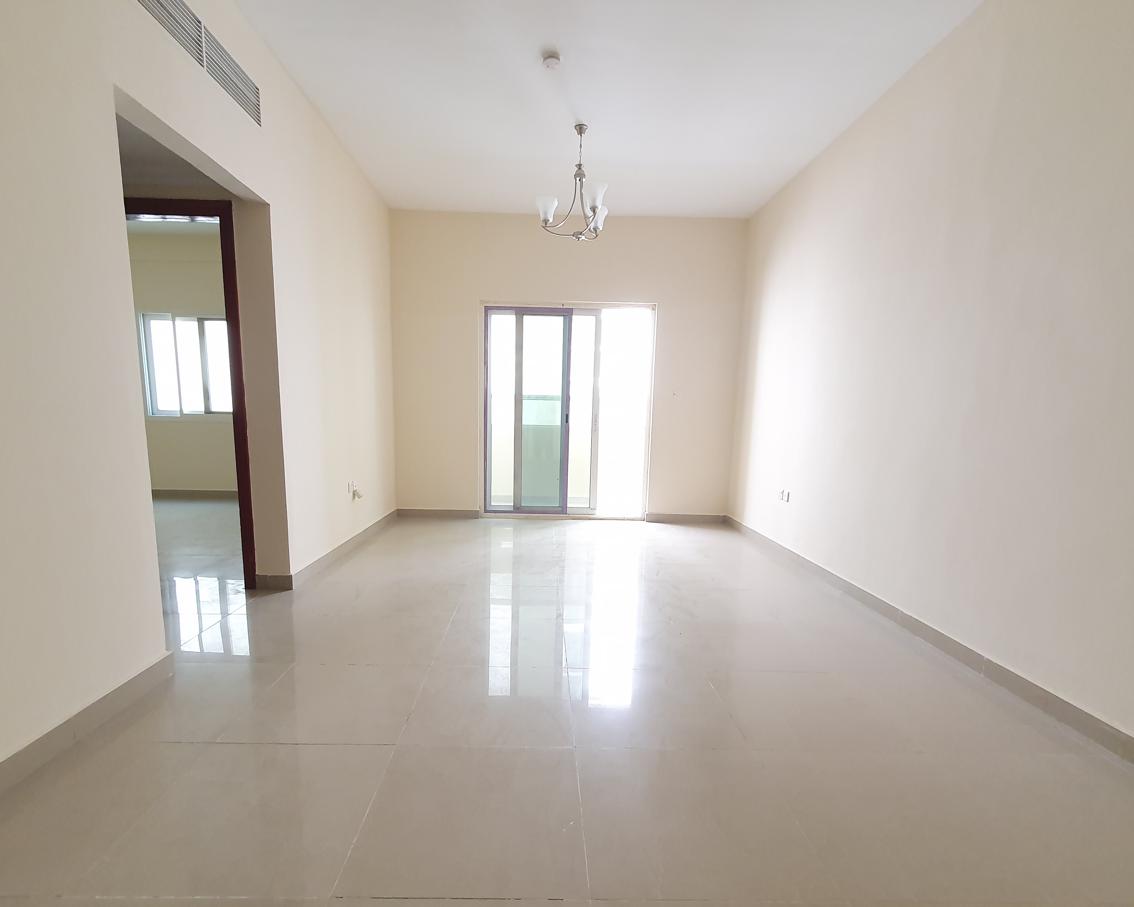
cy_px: 494
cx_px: 547
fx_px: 537
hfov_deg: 93.1
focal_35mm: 16
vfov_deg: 80.2
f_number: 2.2
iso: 250
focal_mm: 1.8
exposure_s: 1/50
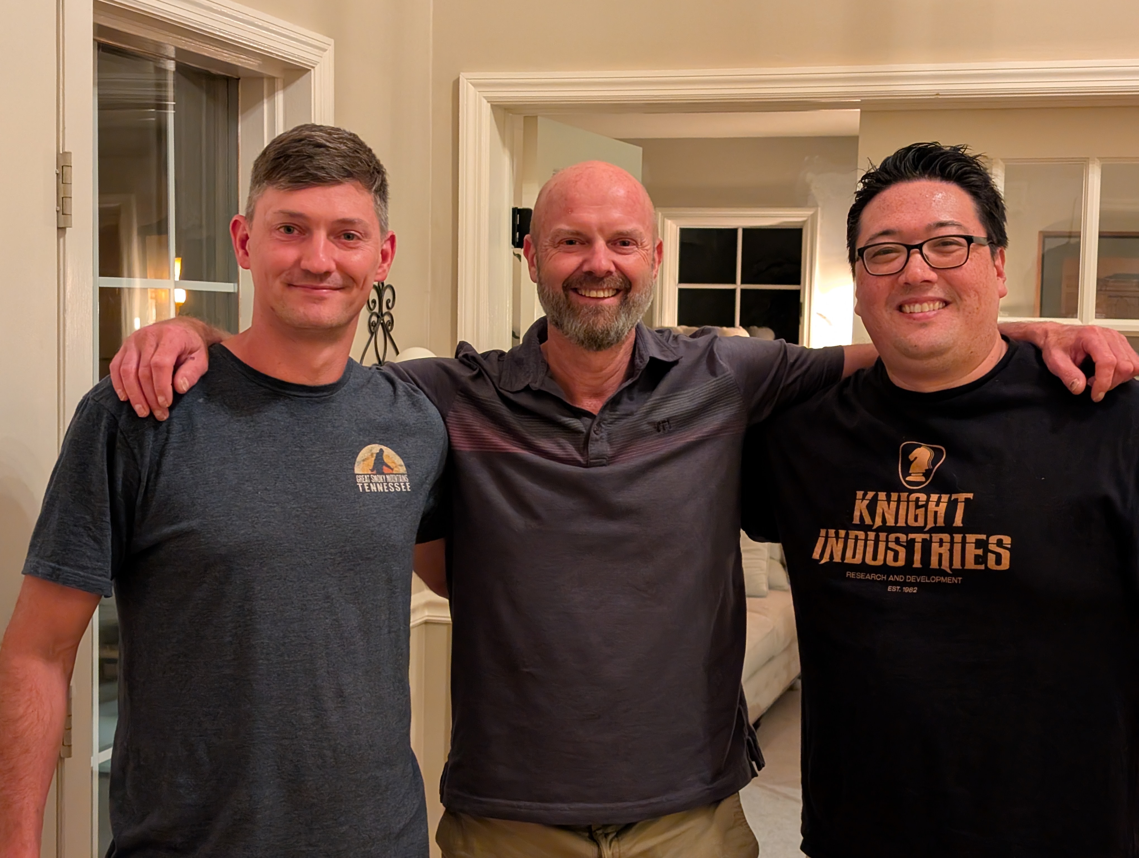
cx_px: 570
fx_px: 1615
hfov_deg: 38.9
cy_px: 429
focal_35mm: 49
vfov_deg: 29.7
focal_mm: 6.9
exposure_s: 1/40
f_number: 1.68
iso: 842
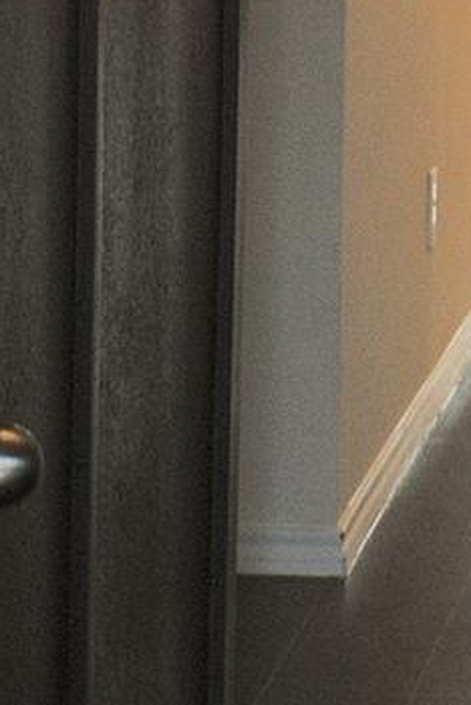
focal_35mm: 237
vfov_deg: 8.5
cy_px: -377
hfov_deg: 5.7
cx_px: 888
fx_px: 4642
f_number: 5
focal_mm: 36
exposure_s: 1/30
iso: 360
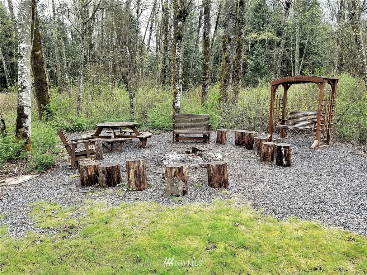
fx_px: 276
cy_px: 138
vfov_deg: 53.1
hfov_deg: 67.3
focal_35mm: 26
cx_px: 184
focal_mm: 4.2
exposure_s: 1/672
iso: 50
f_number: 1.7
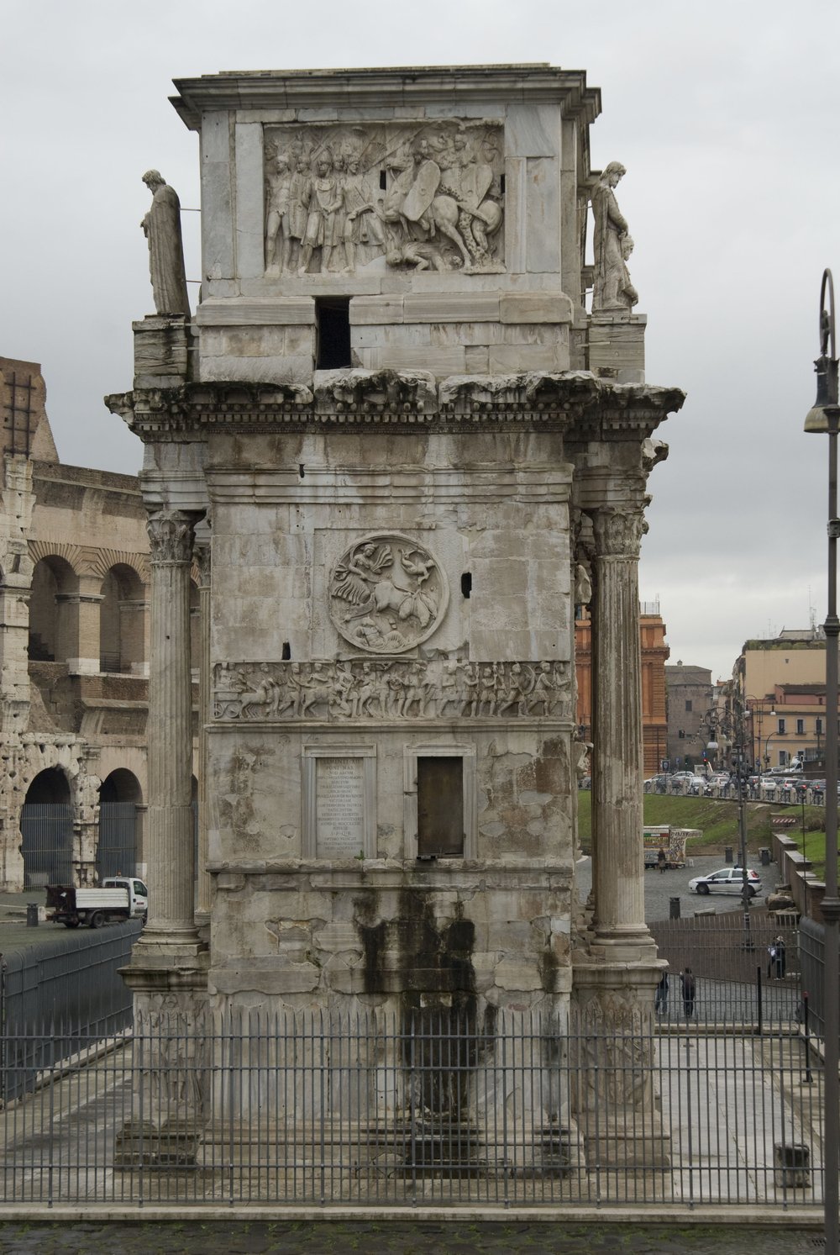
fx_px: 2355
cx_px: 420
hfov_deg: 20.2
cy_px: 628
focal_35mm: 68
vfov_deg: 29.8
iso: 200
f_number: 7.1
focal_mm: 45
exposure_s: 1/200
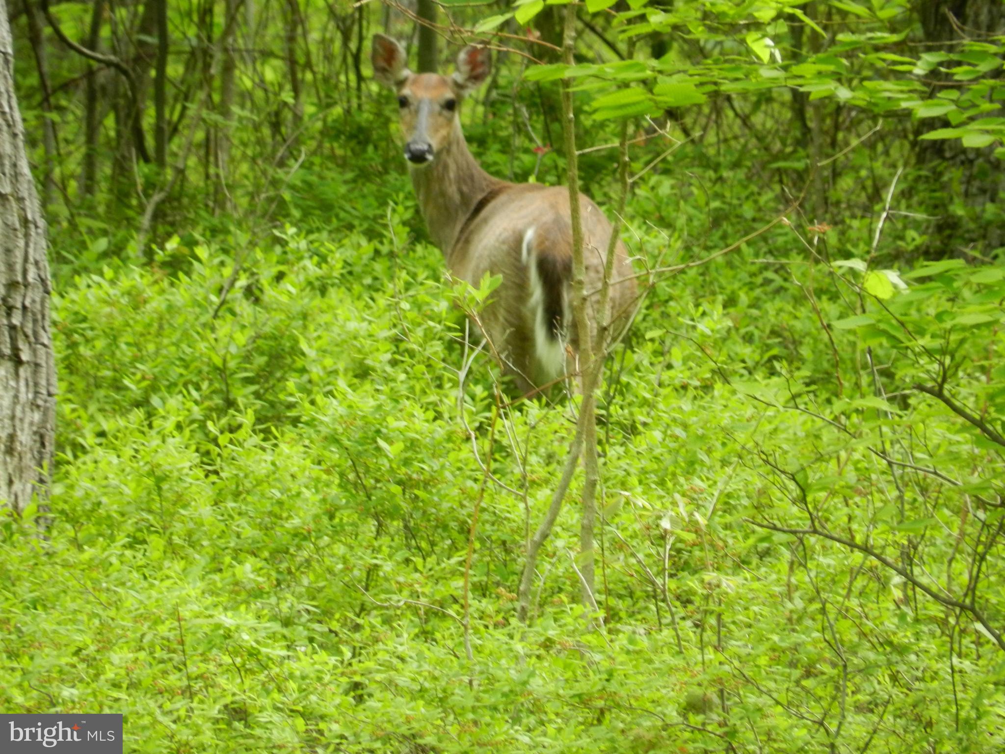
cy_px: 377
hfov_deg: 2.4
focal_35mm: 810
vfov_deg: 1.8
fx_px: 23517
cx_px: 502
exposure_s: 1/100
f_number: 5.7
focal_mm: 144
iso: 400
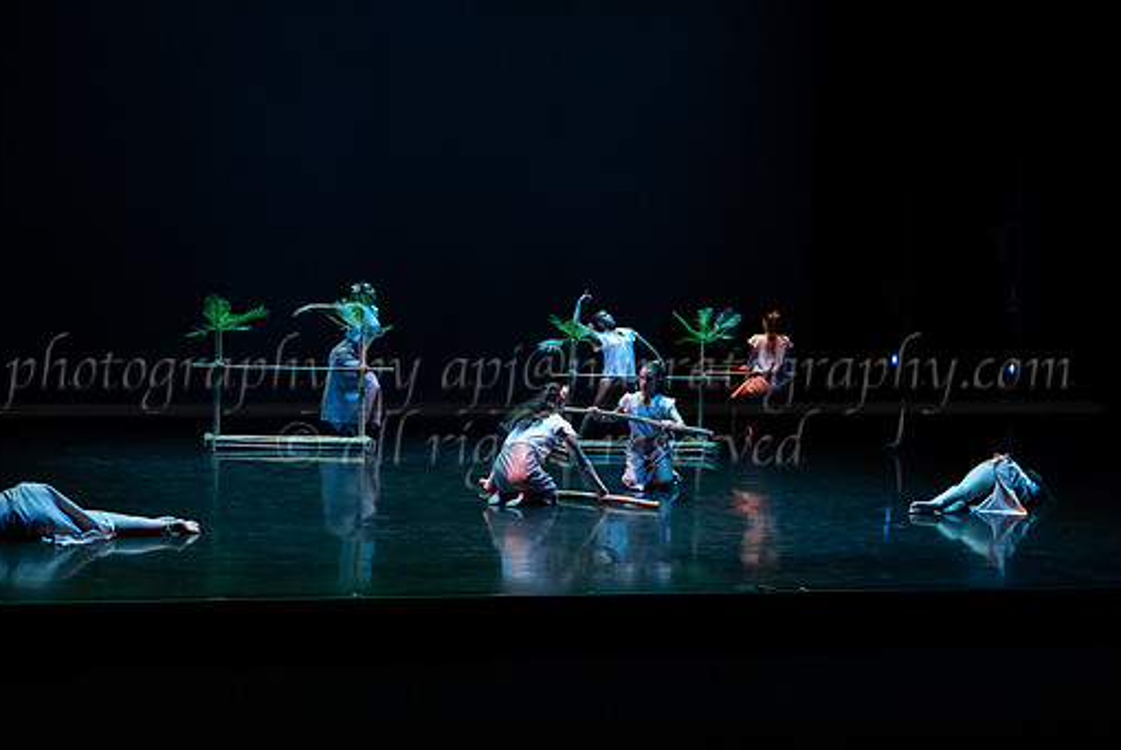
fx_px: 1558
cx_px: 517
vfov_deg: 27.0
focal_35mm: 50
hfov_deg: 39.5
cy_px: 406
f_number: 3.2
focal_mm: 44
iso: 4000
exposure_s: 1/200
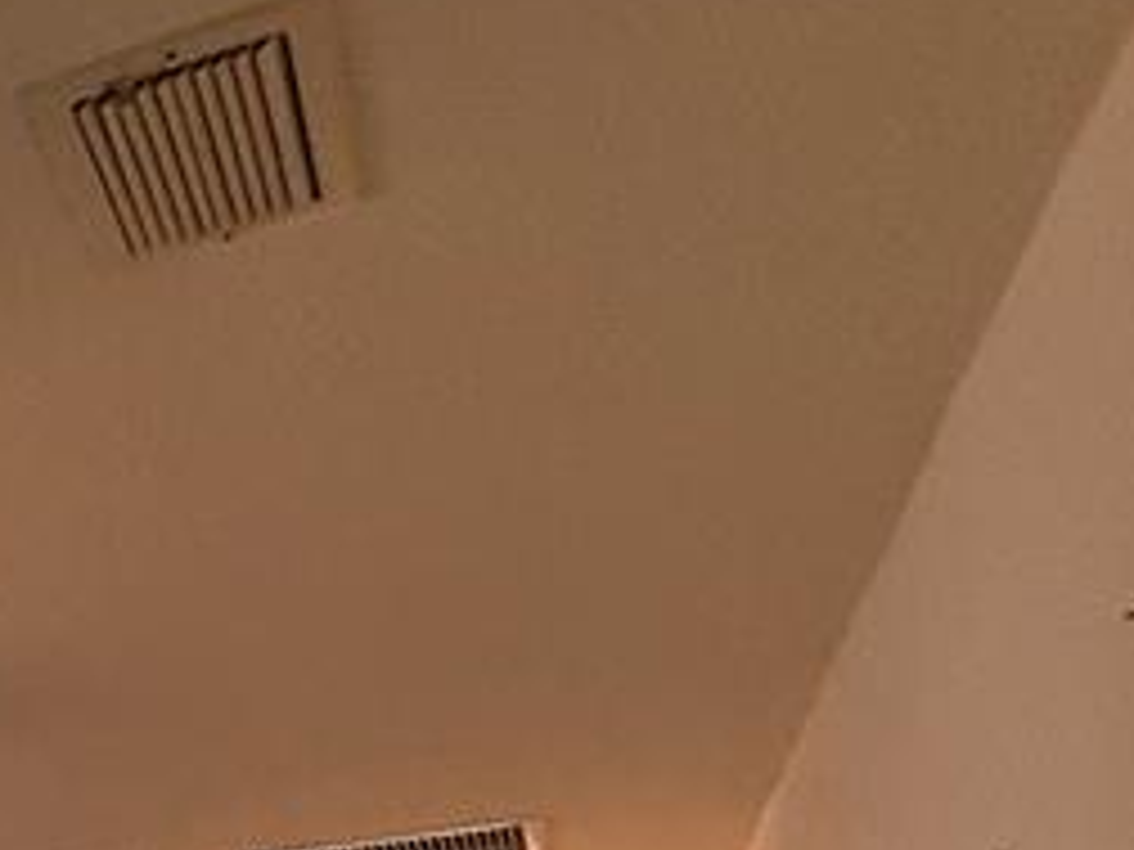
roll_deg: +0.3
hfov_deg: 23.9
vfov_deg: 20.0
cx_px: -706
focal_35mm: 57
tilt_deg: -4.0
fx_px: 1867
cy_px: 1448
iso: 640
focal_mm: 2.22
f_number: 2.2
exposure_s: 1/120
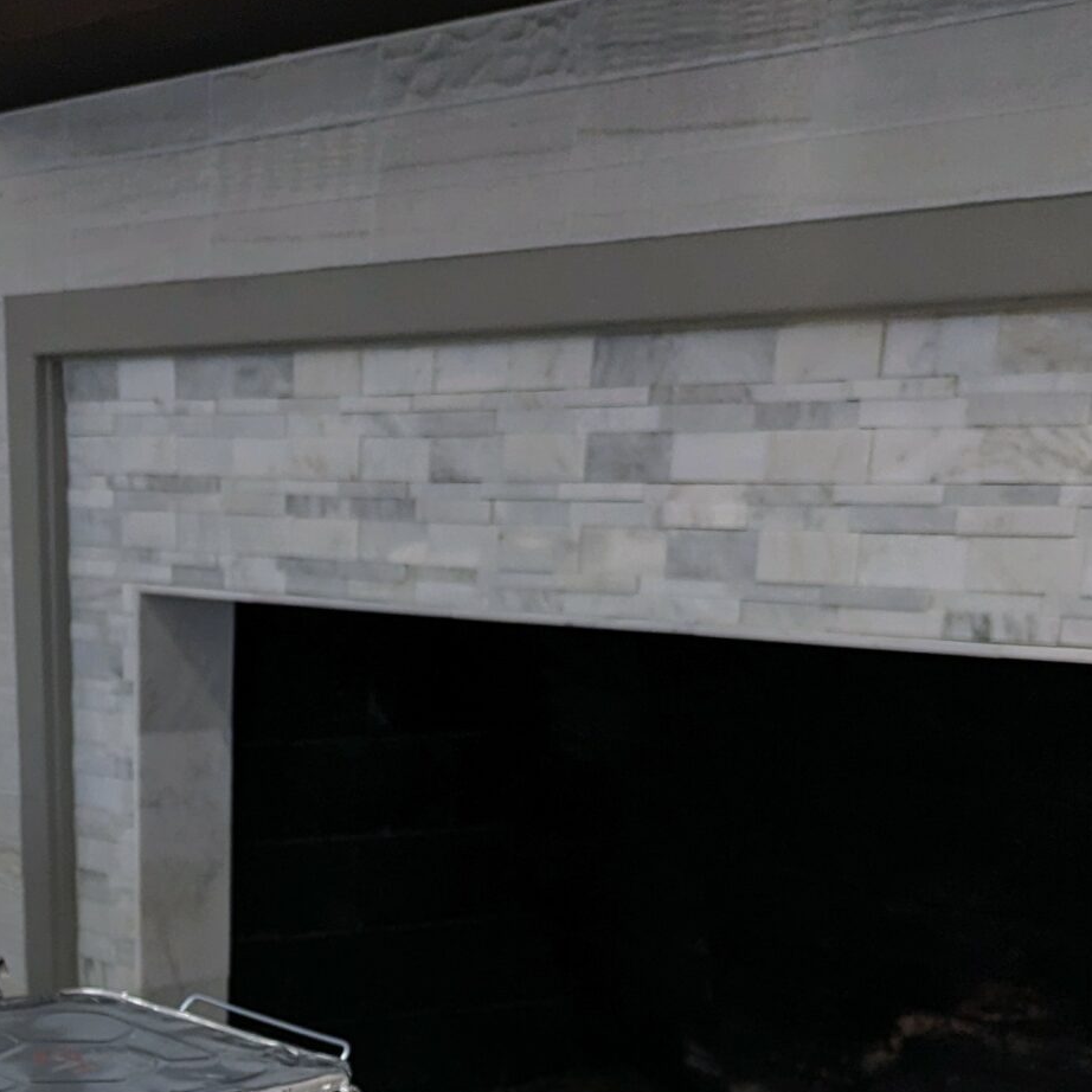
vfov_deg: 25.0
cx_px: 171
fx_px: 2106
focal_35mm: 59
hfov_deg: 28.3
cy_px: 1432
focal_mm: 6.81
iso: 189
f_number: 1.85
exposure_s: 1/60
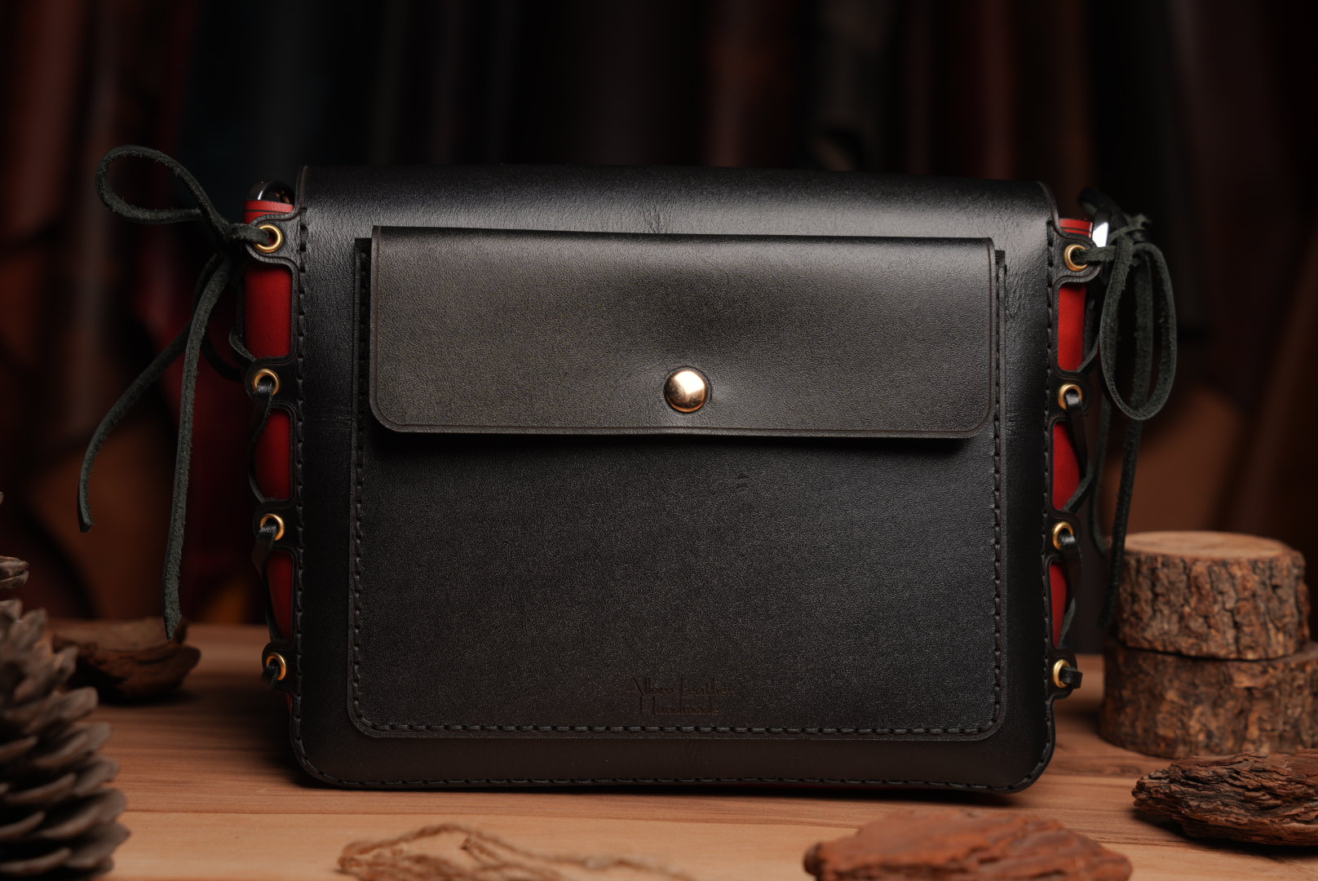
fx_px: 2304
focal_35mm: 63
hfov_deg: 31.9
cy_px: 440
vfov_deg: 21.6
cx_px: 659
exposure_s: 1/80
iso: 100
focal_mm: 62.9
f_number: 6.3
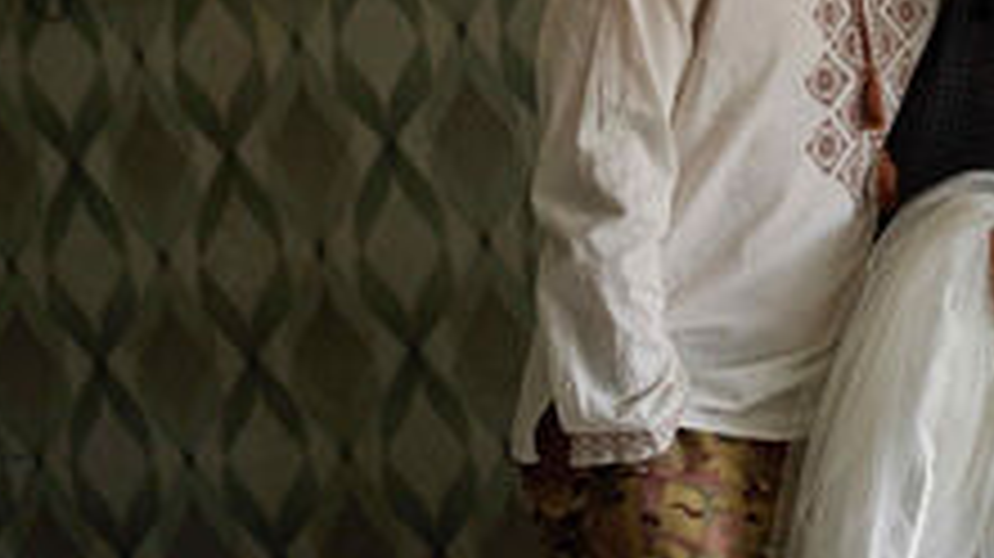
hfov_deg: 24.0
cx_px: 690
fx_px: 2318
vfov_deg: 13.5
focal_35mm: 88
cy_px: -9
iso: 1250
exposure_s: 1/800
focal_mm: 35
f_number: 1.4
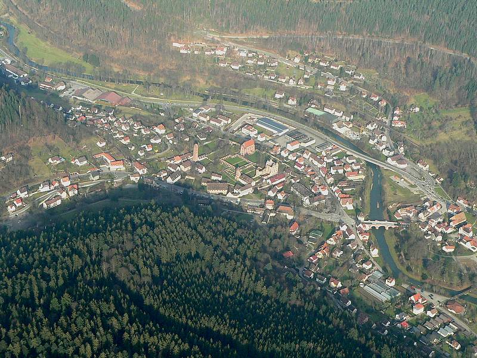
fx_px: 1006
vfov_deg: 20.2
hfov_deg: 26.7
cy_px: 179
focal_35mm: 73
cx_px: 238
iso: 200
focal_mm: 12.2
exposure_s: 1/500
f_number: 5.6
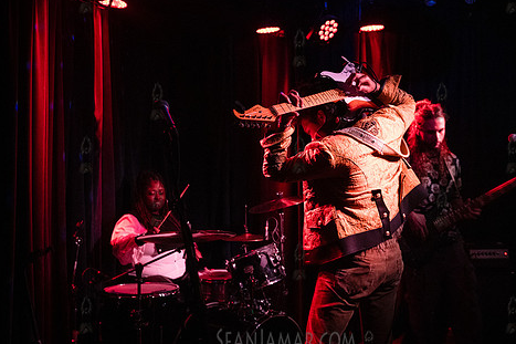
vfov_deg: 36.8
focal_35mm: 36
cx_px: 298
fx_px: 516
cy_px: 154
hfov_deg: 52.9
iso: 12800
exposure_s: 1/320
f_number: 3.5
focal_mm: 29
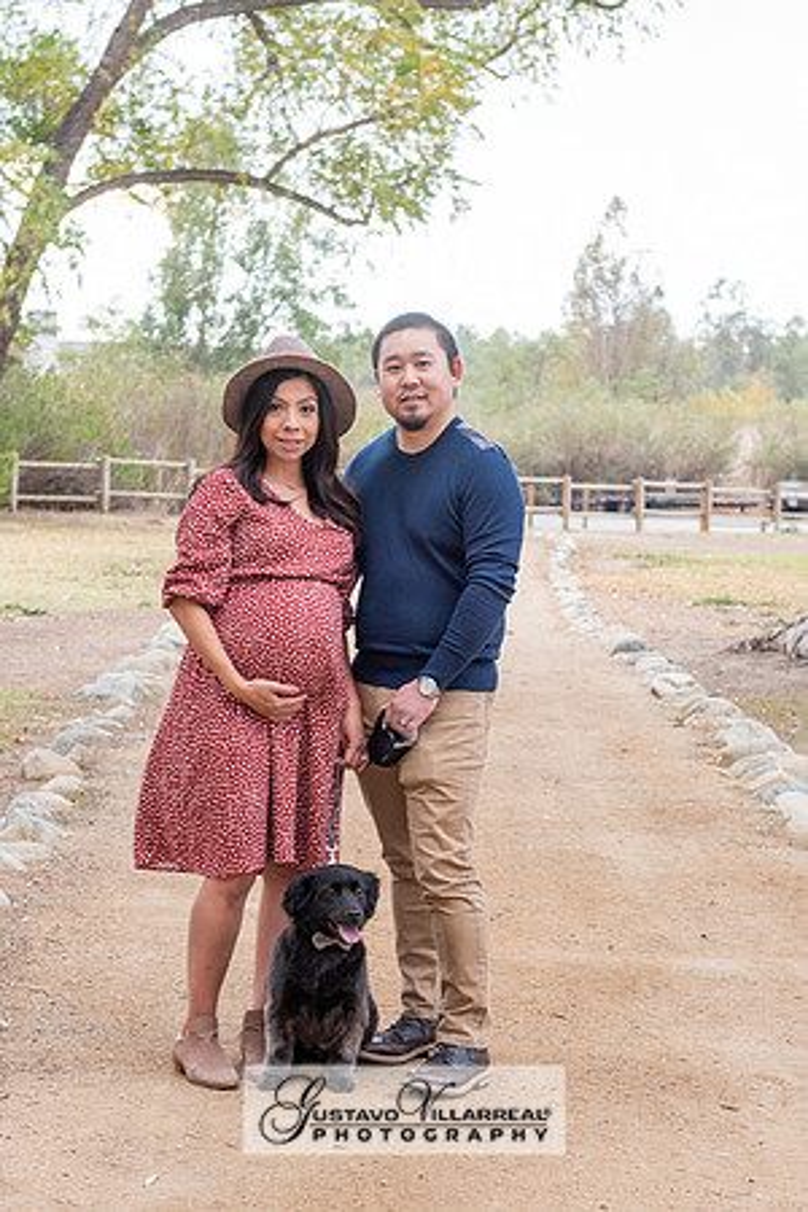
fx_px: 2820
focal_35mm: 84
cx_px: 390
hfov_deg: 16.3
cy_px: 651
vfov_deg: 24.3
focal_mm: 52
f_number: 5
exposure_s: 1/125
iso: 500
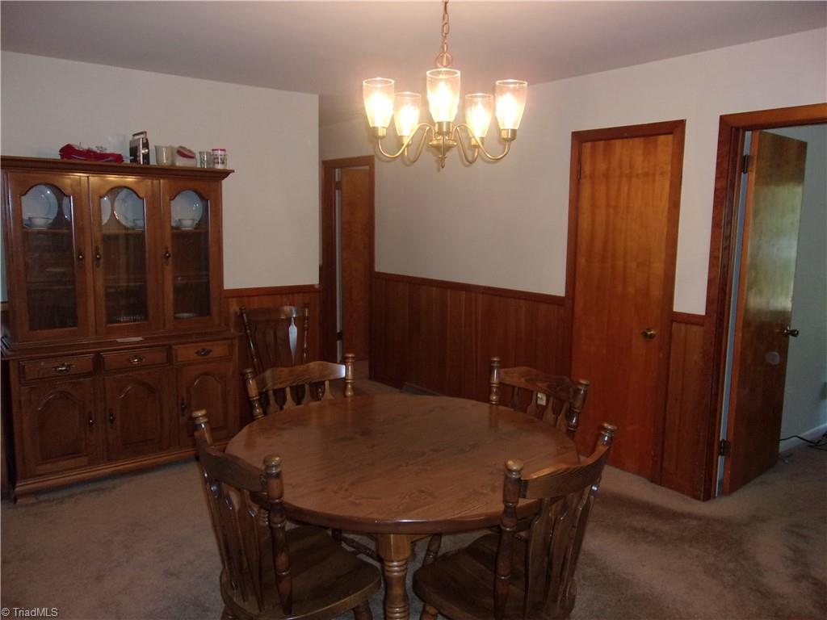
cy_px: 310
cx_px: 414
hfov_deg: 65.3
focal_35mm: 27
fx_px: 645
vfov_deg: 51.4
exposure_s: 1/34
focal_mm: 4.9
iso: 200
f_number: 3
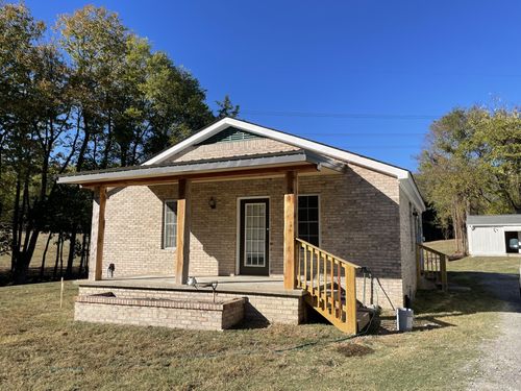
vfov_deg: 53.1
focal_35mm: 26
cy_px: 196
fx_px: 391
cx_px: 260
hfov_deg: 67.3
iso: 32
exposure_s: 1/2959
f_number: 1.6
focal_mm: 4.2
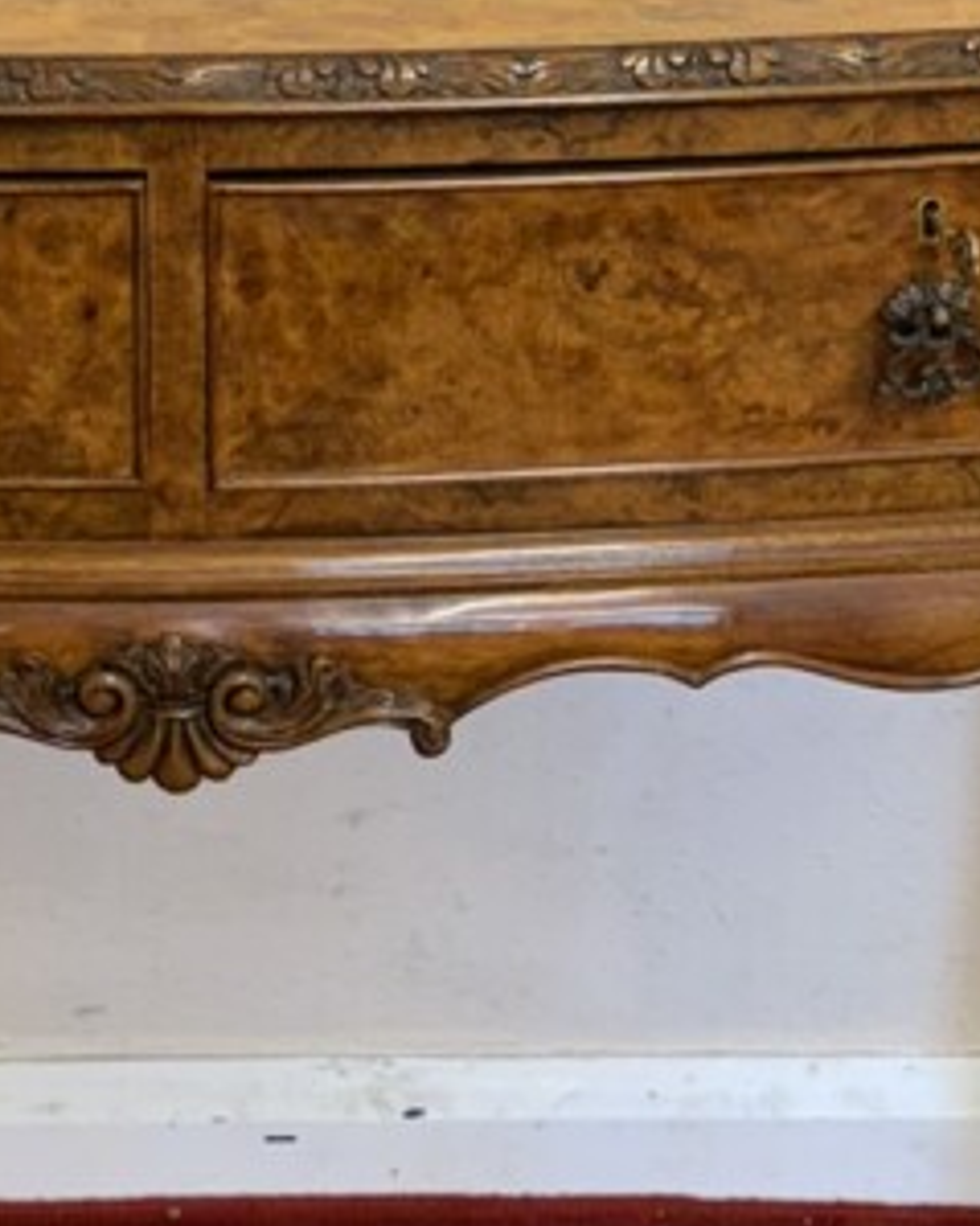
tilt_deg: -17.3
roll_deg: +0.9
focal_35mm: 94
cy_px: -45
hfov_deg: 16.2
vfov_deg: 19.7
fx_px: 3410
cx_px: 123
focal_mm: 6.76
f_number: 1.78
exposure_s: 1/100
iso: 200
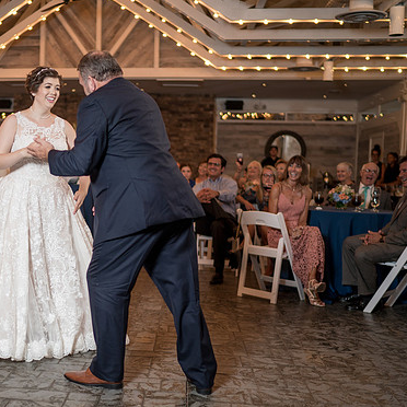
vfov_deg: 33.4
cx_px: 84
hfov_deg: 32.5
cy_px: 228
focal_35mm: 51
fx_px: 678
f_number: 1.4
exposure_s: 1/200
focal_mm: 35
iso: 250
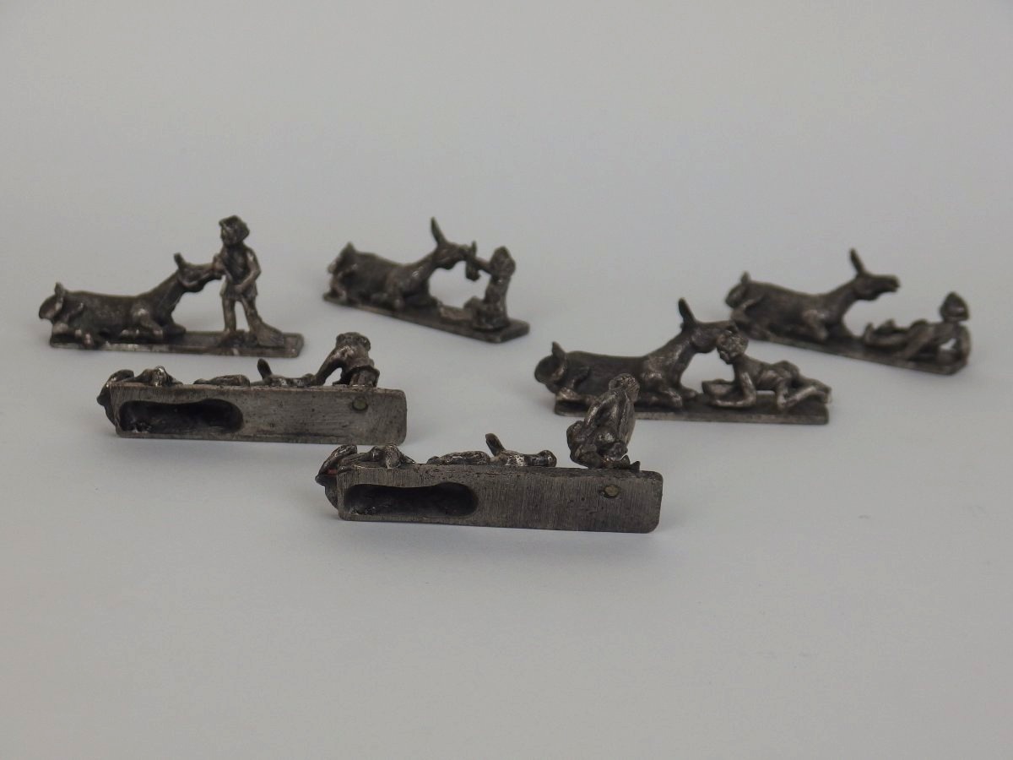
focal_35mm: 67
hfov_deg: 29.0
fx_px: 1961
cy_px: 380
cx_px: 506
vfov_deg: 21.9
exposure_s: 1/400
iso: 100
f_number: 3.2
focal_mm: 12.1
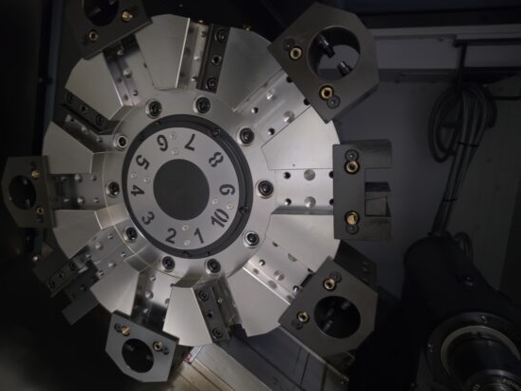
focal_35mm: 25
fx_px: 376
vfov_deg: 54.9
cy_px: 195
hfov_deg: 69.3
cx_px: 240
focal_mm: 6.25
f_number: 1.7
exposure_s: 1/17.2
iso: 1250
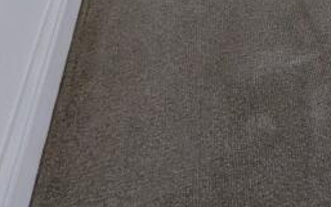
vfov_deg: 16.4
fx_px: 496
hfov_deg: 19.7
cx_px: 656
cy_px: -232
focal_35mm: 55
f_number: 2.2
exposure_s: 1/230
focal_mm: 1.95
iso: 42
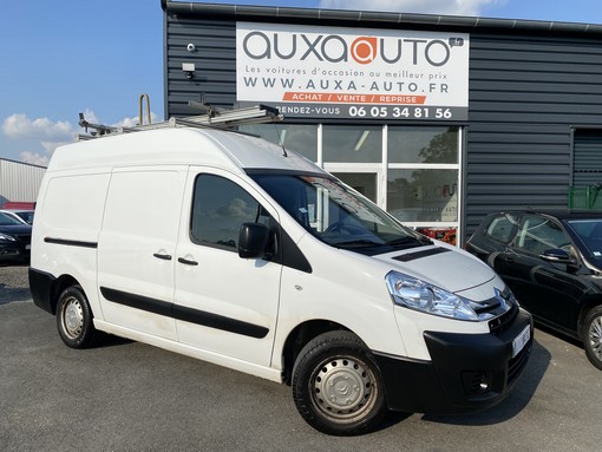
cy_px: 226
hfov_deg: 67.3
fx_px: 452
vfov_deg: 53.1
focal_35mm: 26
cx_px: 301
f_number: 1.8
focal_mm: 4.25
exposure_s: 1/5236
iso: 32
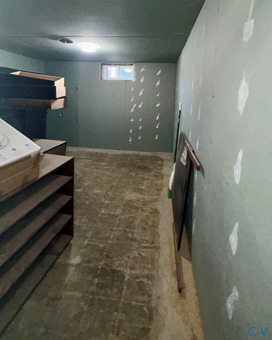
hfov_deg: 70.8
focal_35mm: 19
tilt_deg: -2.8
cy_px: 104
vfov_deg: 79.6
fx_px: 191
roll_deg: -0.1
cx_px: 142
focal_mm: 2.22
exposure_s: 1/60
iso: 250
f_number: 2.2
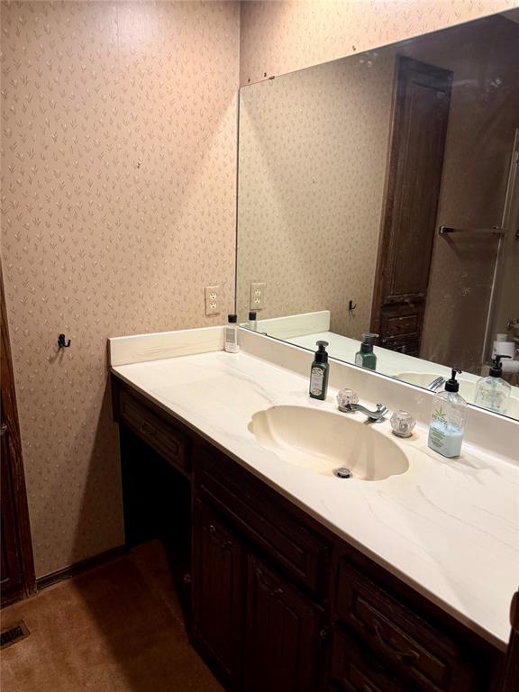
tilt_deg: -14.6
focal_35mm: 24
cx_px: 260
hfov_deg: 56.8
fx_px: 480
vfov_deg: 71.6
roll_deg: -1.6
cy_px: 346
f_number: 1.78
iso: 200
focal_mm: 6.76
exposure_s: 1/60
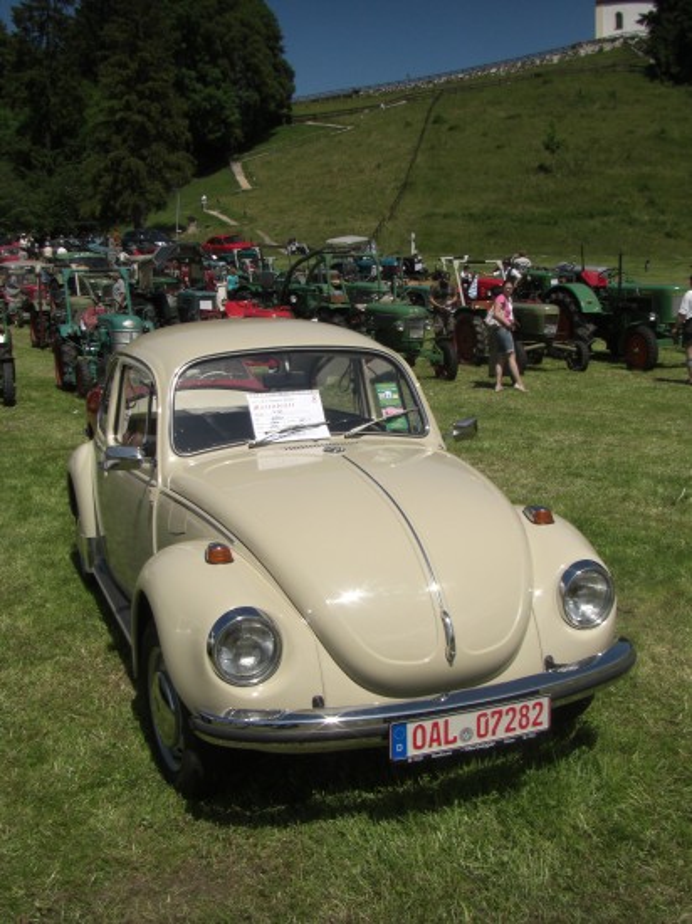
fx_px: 1014
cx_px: 346
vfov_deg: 49.0
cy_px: 462
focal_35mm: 38
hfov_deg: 37.7
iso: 64
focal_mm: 6.3
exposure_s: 1/200
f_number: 9.2
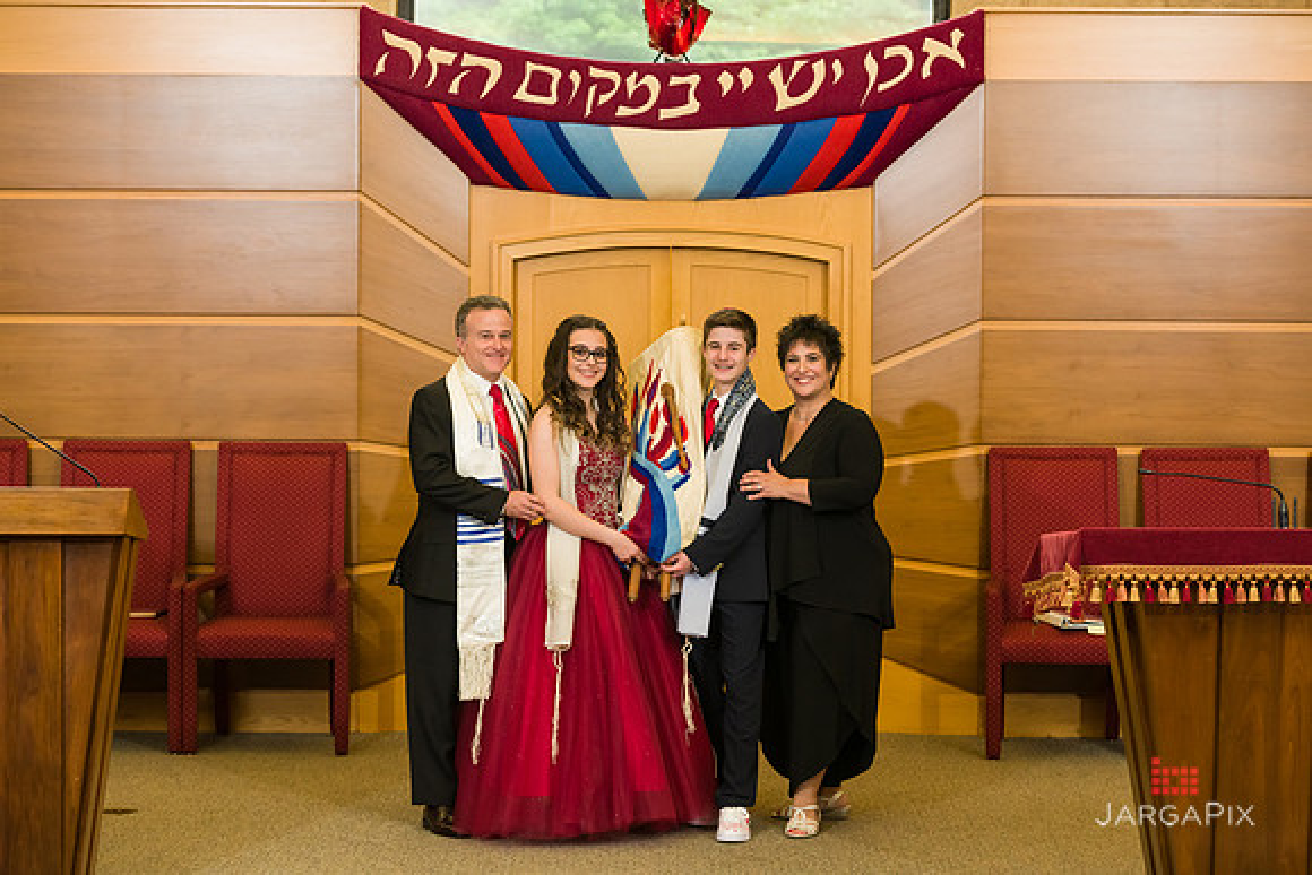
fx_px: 3281
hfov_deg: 22.6
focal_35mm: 90
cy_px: 438
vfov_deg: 15.2
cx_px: 656
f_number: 5.6
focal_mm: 90
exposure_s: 1/200
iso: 1250
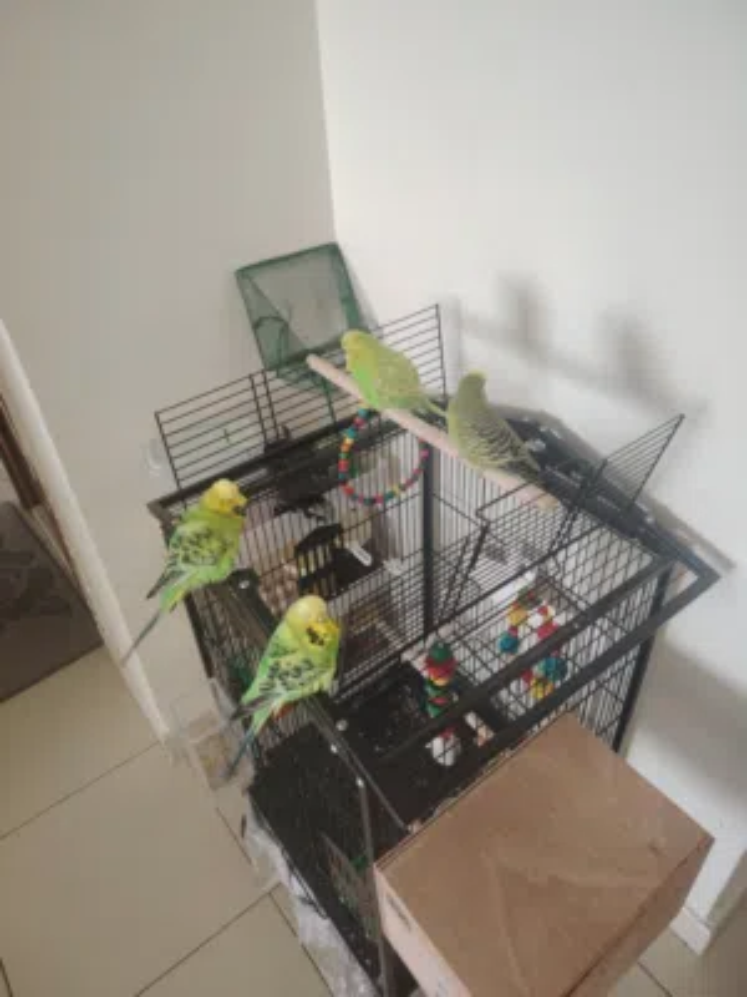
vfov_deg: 71.6
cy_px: 498
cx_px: 374
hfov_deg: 56.8
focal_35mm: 24
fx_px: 691
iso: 414
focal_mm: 5.25
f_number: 1.75
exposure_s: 1/33.3
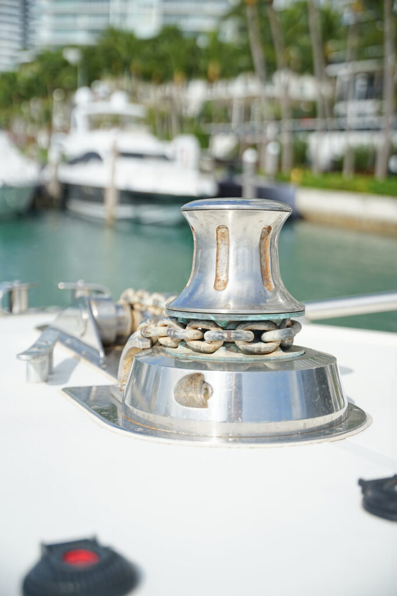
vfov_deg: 40.8
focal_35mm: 48
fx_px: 800
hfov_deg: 27.9
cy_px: 298
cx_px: 198
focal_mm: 48.4
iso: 100
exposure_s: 1/1250
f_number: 2.8
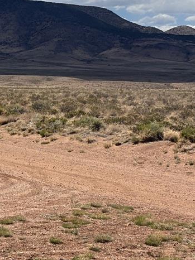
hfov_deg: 10.8
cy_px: 45
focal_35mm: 134
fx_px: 1007
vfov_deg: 14.6
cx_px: -44
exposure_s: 1/5952
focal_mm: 5.96
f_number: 1.6
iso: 40
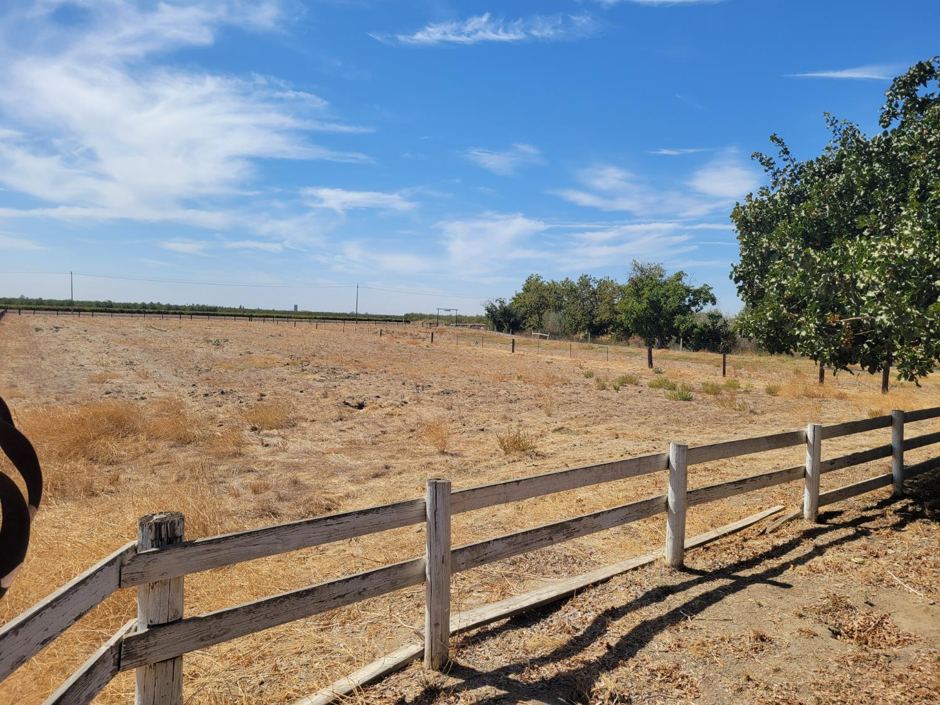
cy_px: 352
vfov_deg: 53.1
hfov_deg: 67.3
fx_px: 706
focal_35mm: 26
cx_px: 470
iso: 40
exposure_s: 1/3203
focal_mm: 5.4
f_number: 1.8
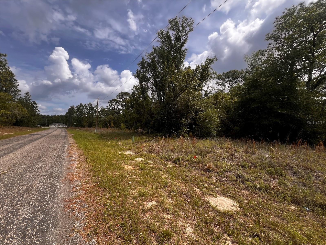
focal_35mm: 13
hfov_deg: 106.2
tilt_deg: +1.5
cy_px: 122
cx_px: 163
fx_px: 122
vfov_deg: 89.9
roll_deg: -0.7
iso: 32
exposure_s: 1/747
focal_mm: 1.57
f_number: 1.8
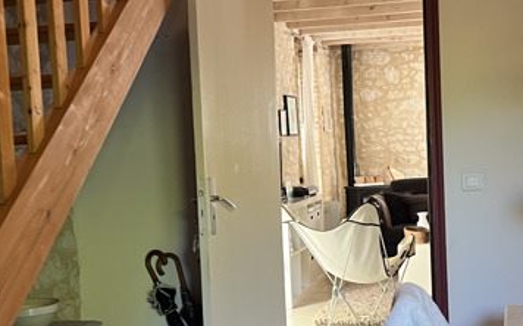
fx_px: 883
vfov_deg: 20.9
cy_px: 204
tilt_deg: -2.4
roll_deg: +4.9
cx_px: 264
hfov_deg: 33.0
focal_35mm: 62
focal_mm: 5.1
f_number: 1.6
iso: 200
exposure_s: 1/50
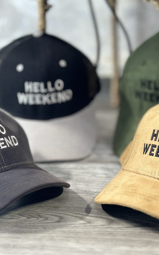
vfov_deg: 28.2
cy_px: 130
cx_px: 76
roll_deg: +2.6
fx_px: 506
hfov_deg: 17.9
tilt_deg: -17.1
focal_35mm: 73
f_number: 1.78
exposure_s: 1/100
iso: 125
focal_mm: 6.86
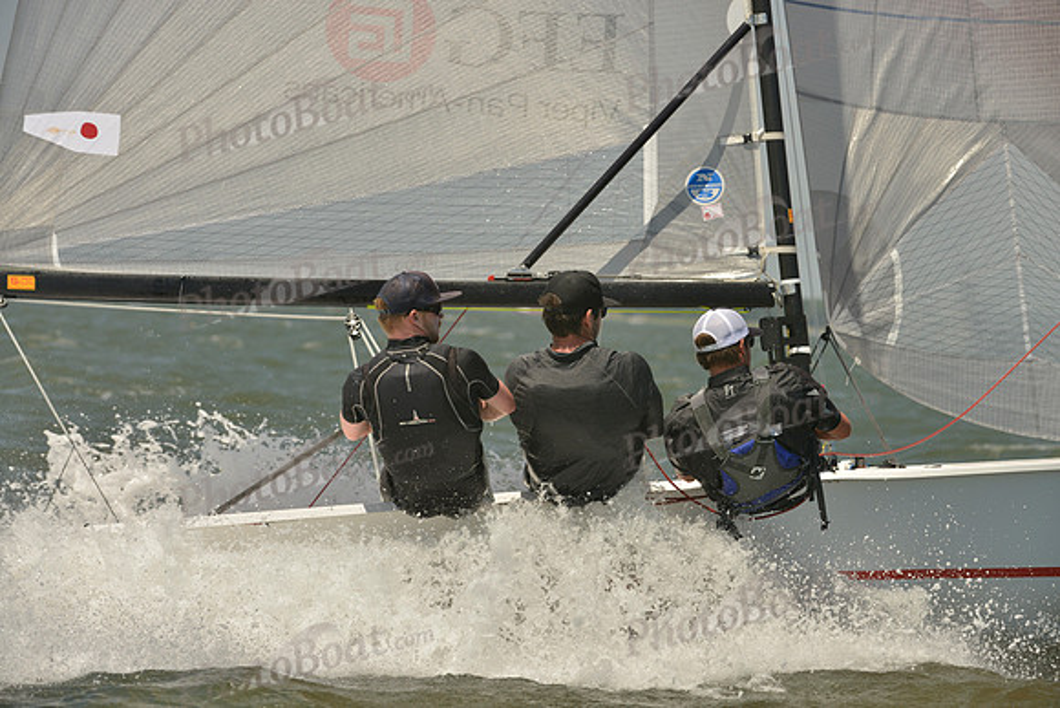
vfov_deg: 6.9
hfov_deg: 10.3
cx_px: 530
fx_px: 5890
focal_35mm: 200
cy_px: 354
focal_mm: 200
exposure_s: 1/1250
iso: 280
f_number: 9
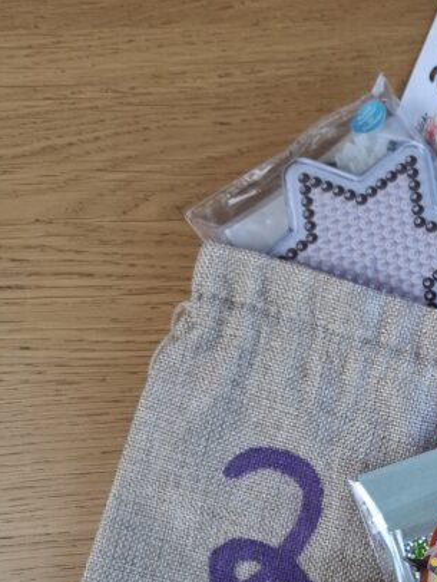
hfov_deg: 22.8
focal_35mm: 58
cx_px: 547
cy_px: 477
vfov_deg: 32.2
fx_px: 975
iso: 160
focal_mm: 5.54
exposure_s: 1/100
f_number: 1.8
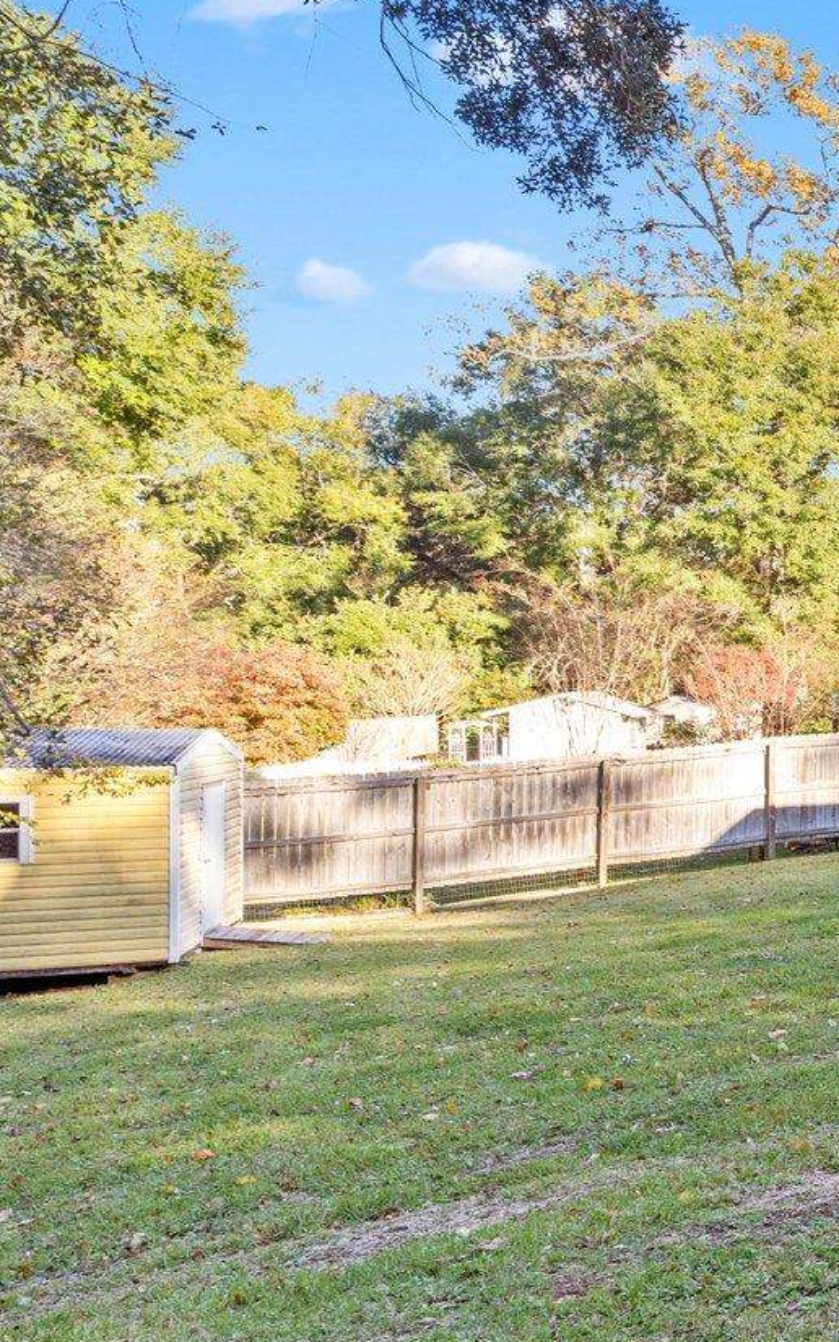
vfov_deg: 46.2
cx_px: 1639
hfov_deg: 19.2
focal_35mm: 43
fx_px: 1572
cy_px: 712
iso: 100
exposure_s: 1/3
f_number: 9
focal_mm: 17
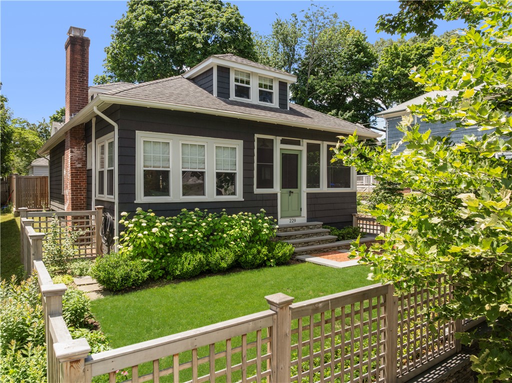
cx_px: 256
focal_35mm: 24
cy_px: 192
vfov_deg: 56.7
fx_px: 355
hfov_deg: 71.6
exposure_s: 1/160
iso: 100
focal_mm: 12.29
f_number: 5.6
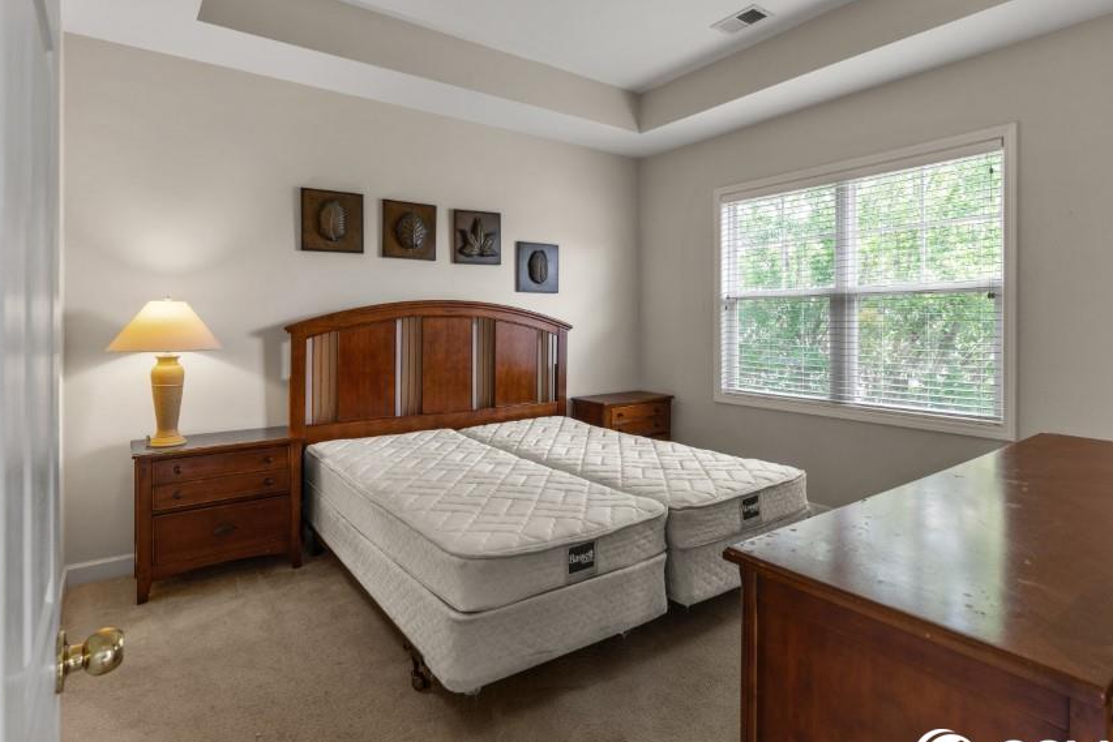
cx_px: 548
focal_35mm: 18
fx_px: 557
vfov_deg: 67.4
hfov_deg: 90.0
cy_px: 374
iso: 320
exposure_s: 1/15
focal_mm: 16
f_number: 8
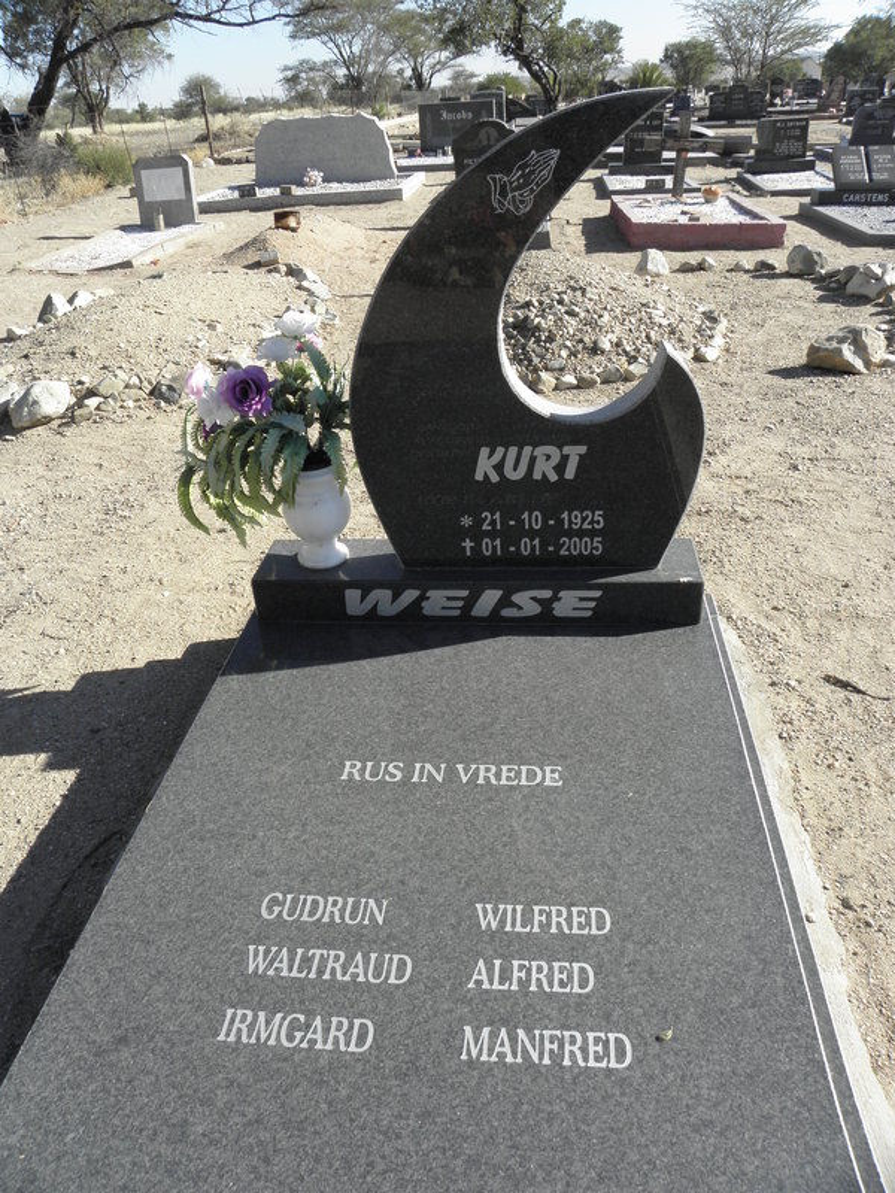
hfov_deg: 51.4
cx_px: 448
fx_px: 931
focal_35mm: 27
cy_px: 596
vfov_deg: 65.3
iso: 64
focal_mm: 4.83
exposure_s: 1/160
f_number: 5.6
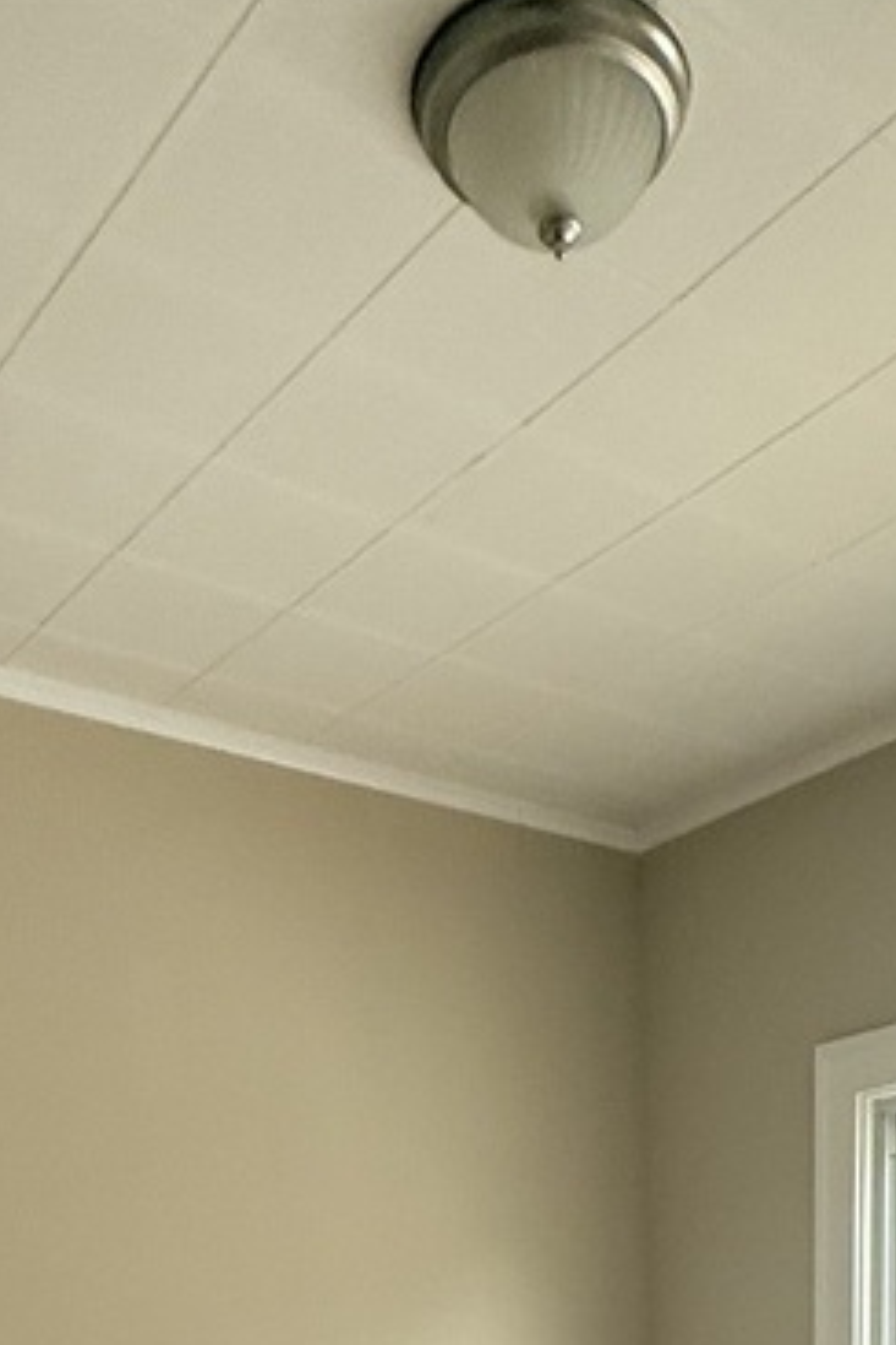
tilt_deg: -14.4
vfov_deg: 31.2
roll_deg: +1.6
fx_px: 1605
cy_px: 1871
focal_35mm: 43
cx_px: 588
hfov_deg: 31.0
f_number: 2.2
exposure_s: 1/99
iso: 200
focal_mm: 2.22
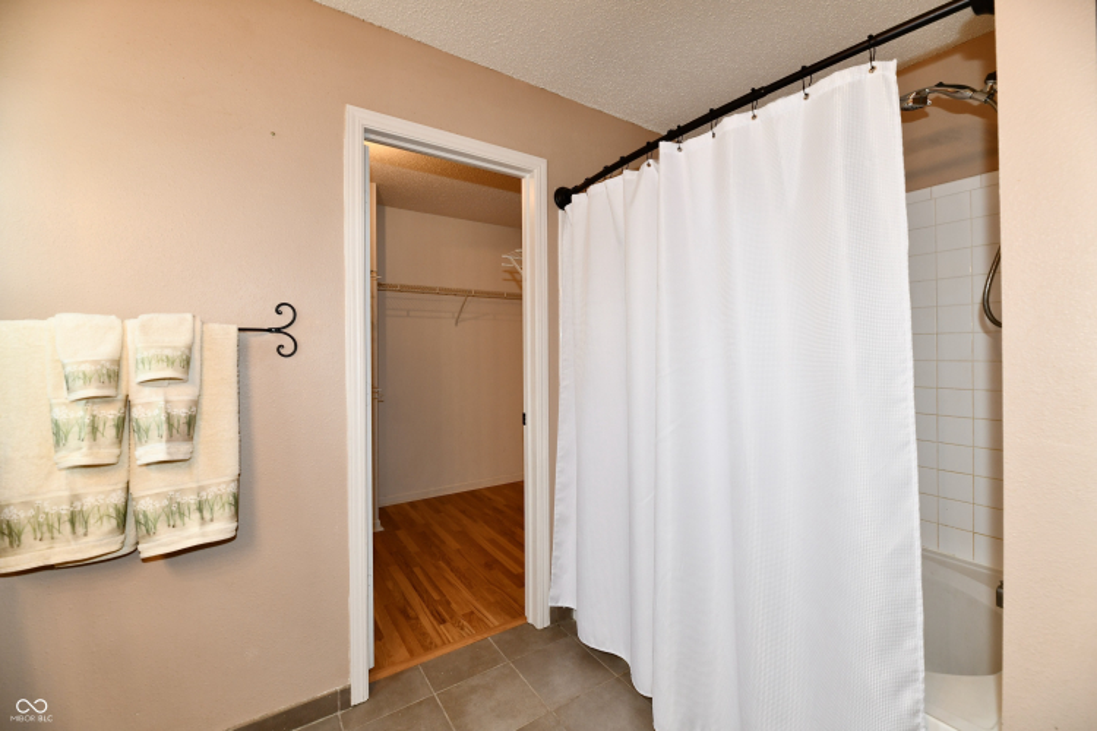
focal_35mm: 14
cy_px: 366
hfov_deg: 104.3
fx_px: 427
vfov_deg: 81.2
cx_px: 548
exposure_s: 1/60
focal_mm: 14
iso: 640
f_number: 6.3
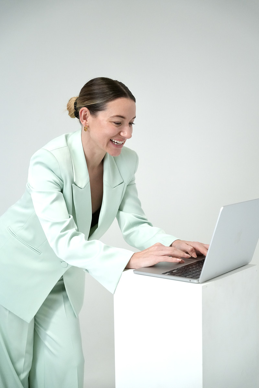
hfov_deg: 26.2
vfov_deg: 38.5
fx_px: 557
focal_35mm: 52
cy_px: 194
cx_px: 130
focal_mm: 51.6
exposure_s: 1/1250
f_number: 2.8
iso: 4000
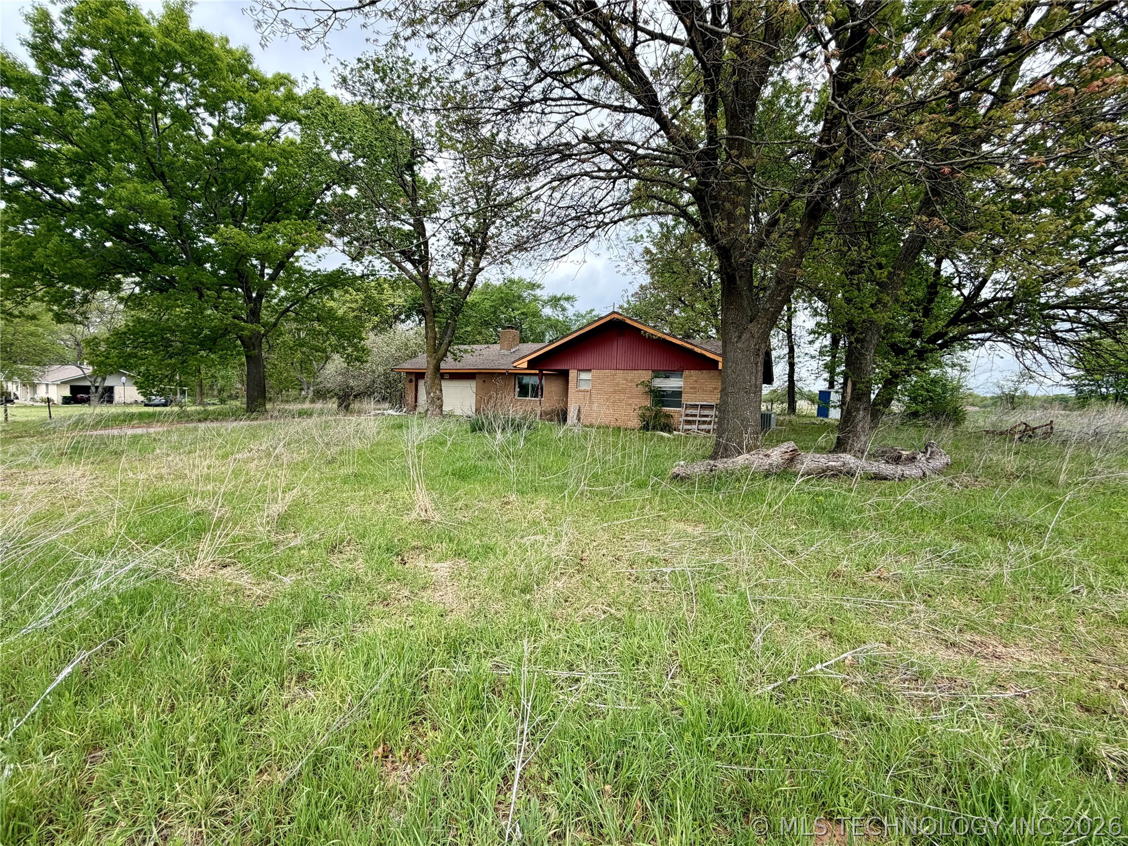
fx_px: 456
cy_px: 423
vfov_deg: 85.7
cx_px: 564
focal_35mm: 14
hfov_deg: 102.1
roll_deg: -3.1
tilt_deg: -3.5
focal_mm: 2.22
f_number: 2.2
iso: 40
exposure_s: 1/686
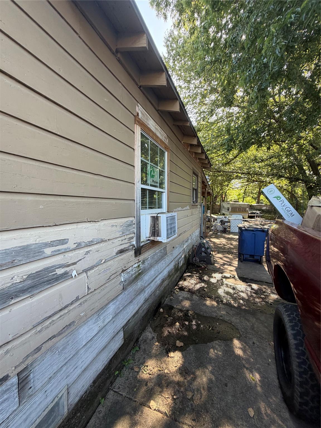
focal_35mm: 14
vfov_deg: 102.1
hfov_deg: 85.7
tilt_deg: +0.1
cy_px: 214
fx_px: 173
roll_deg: -0.5
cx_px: 160
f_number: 2.2
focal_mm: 2.22
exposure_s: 1/121
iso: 100
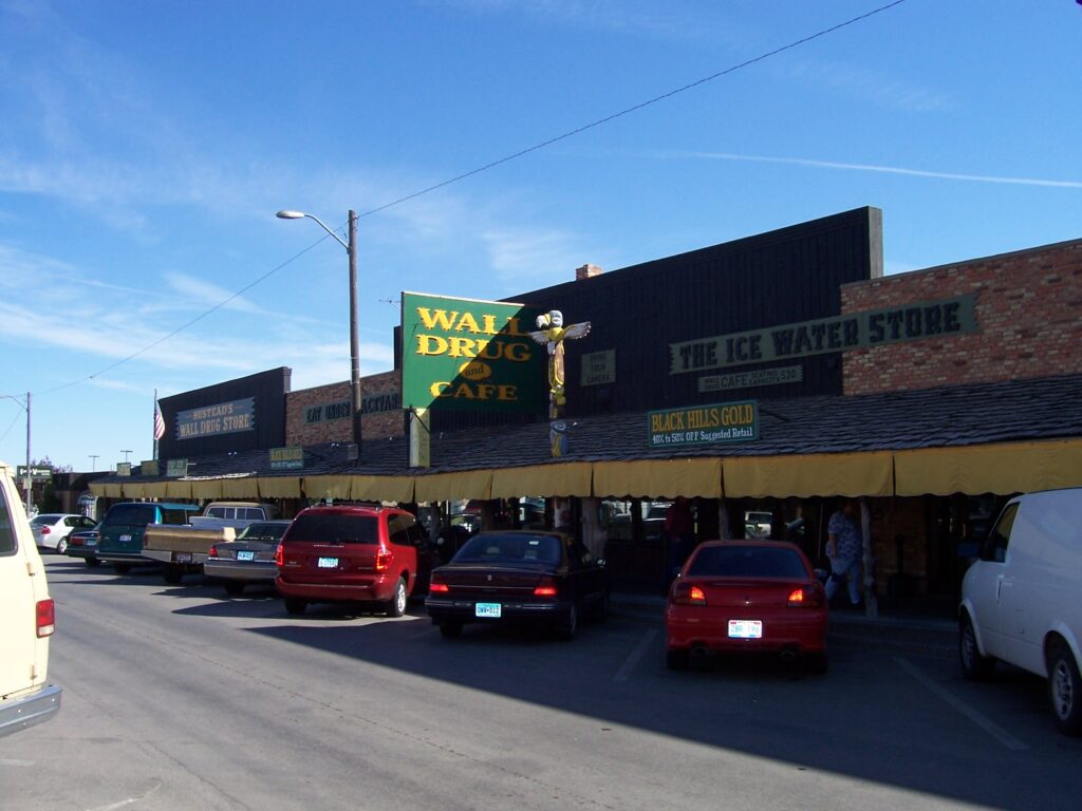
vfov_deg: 41.8
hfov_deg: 54.0
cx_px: 541
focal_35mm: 34
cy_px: 406
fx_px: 1063
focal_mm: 5.6
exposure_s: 1/350
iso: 80
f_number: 5.6
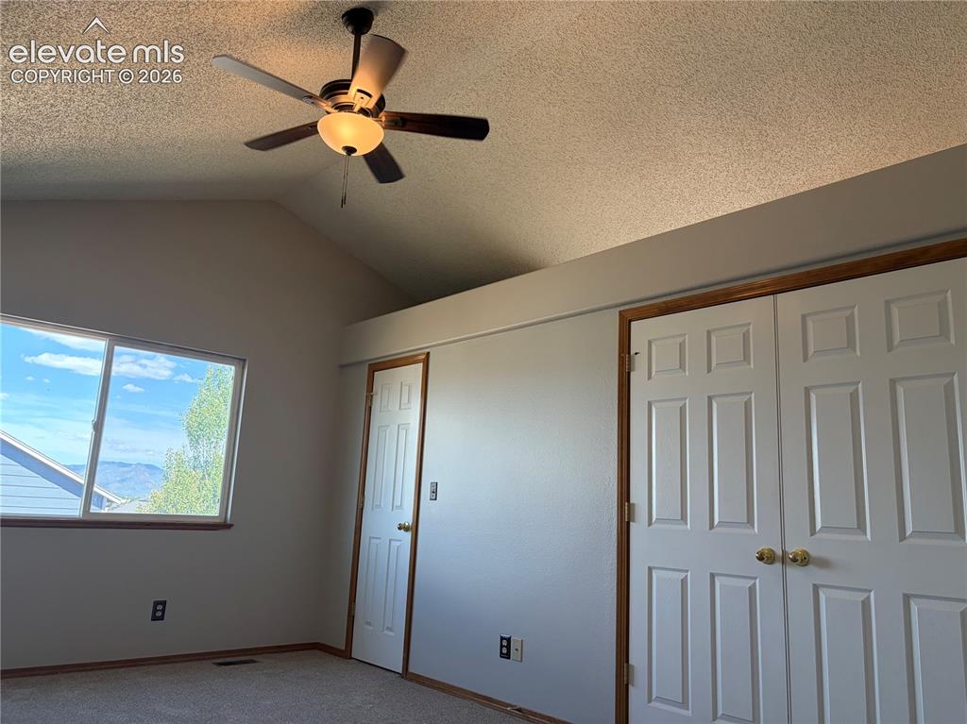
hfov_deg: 67.3
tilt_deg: +10.9
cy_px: 362
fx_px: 726
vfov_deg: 53.0
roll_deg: -2.2
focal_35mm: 26
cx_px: 484
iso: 125
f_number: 1.6
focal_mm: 5.96
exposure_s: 1/222
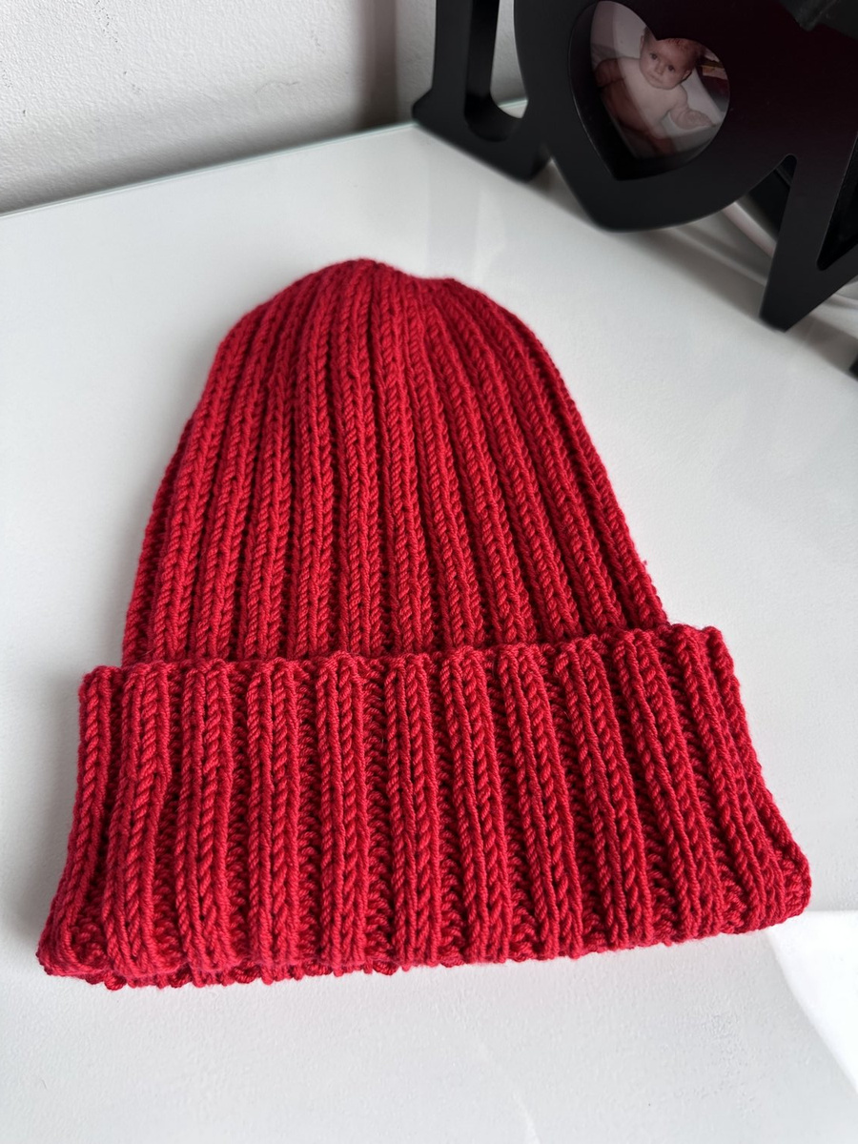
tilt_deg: -68.4
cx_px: 429
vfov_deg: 71.6
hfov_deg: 56.8
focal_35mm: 24
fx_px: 793
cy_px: 572
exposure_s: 1/121
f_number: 1.78
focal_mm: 6.86
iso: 64
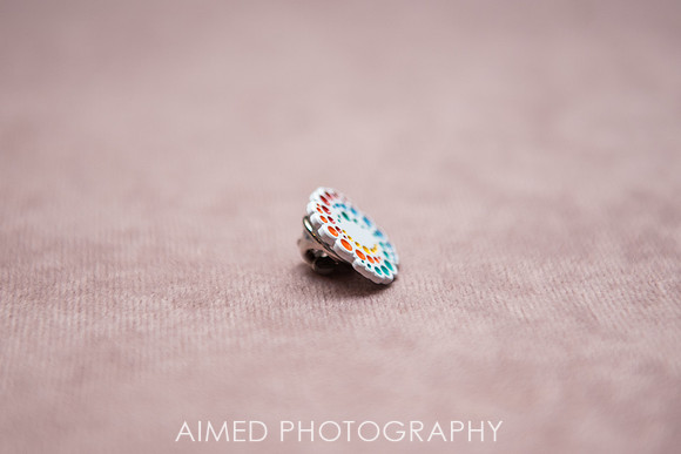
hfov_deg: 21.9
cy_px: 214
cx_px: 351
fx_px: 1763
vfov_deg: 14.7
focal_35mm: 93
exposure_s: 1/200
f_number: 3.2
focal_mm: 70
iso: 800
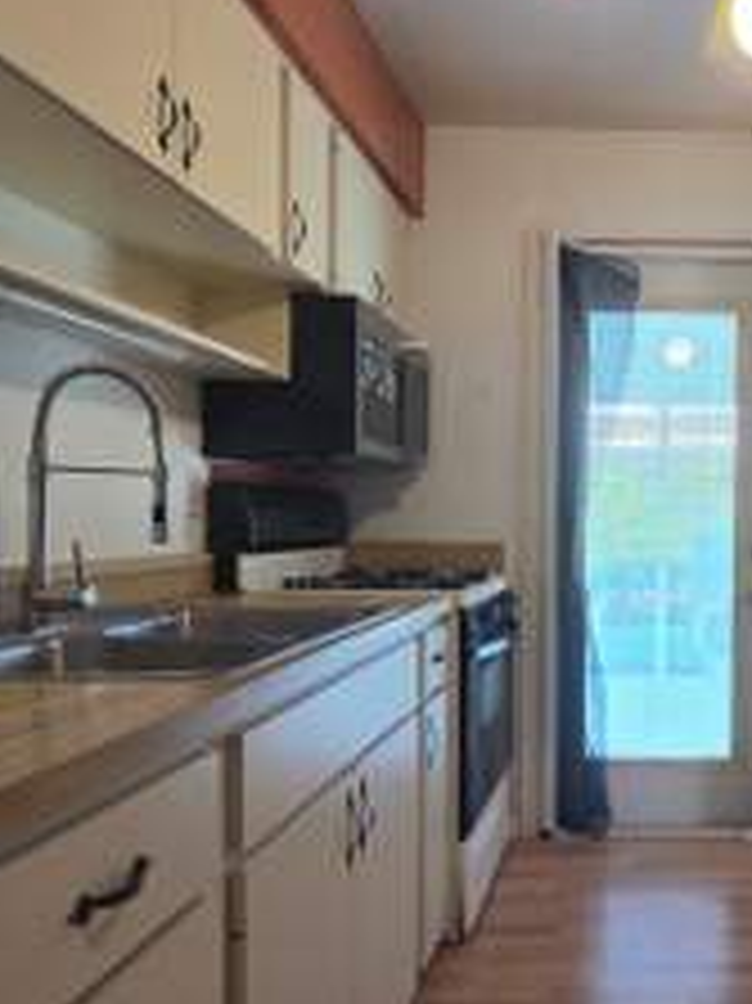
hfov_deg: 46.0
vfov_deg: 63.4
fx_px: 812
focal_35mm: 28
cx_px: 644
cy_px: 536
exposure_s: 1/60
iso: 200
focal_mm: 2.2
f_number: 2.2
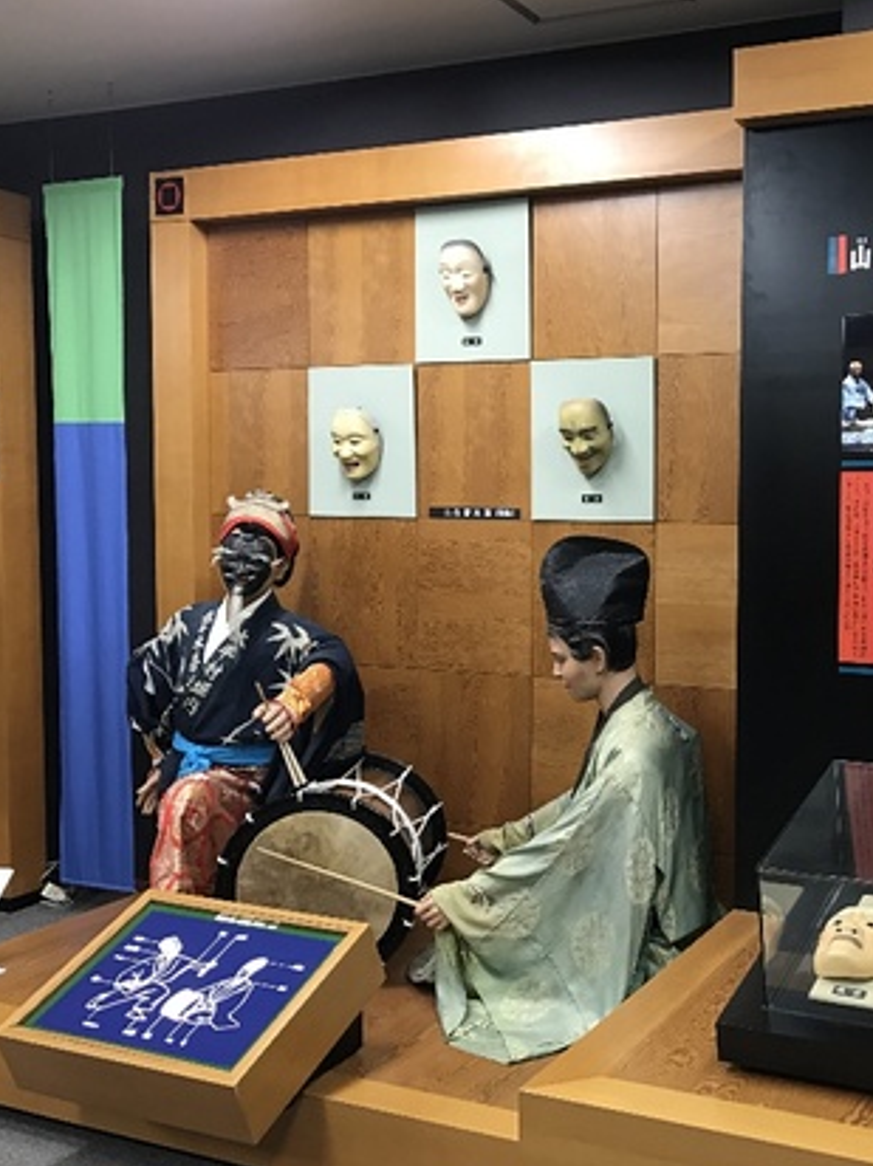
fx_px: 1280
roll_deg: -0.2
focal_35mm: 38
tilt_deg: -2.9
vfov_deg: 49.0
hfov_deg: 36.6
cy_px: 584
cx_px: 681
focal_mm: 3.99
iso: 40
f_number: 1.8
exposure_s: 1/17
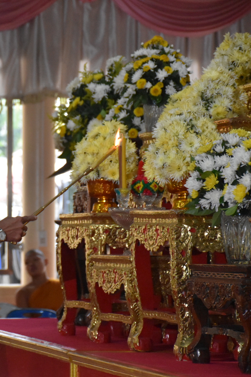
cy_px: 188
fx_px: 2005
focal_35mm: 192
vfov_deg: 10.7
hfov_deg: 7.1
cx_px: -10
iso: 4500
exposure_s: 1/125
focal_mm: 85
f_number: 5.3
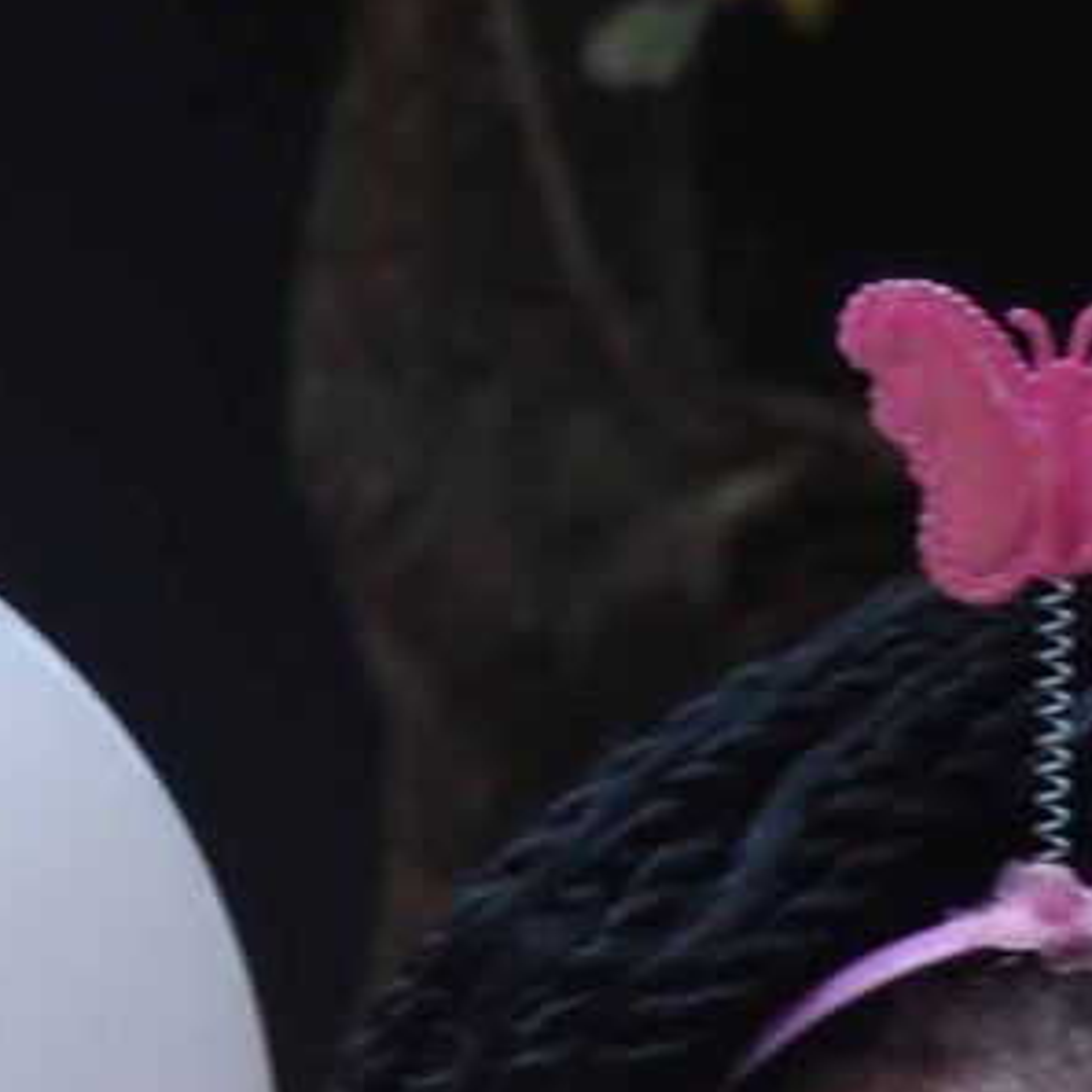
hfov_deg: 3.5
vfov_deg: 3.5
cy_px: 2077
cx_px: 746
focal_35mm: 496
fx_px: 17691
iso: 140
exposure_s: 1/125
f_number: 5.6
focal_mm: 45
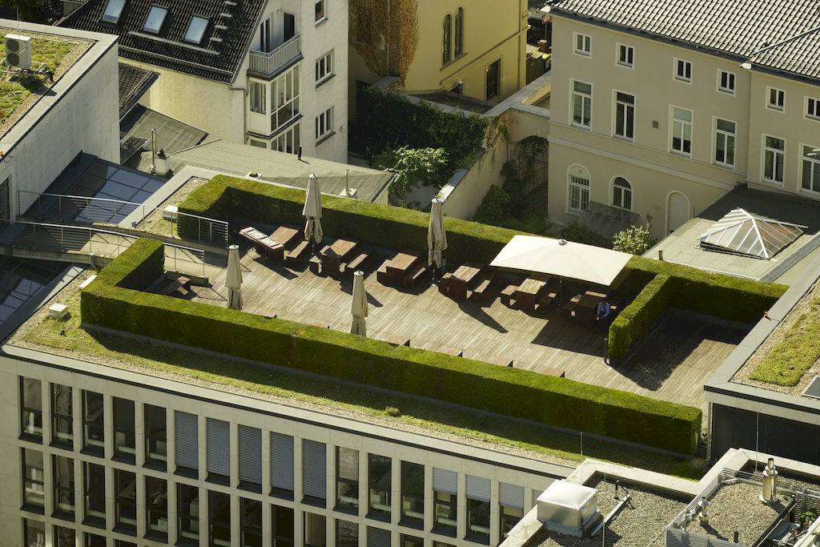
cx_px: 410
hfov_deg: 9.9
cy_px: 274
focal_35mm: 208
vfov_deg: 6.6
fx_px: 4750
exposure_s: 1/250
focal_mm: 139
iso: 200
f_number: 5.6
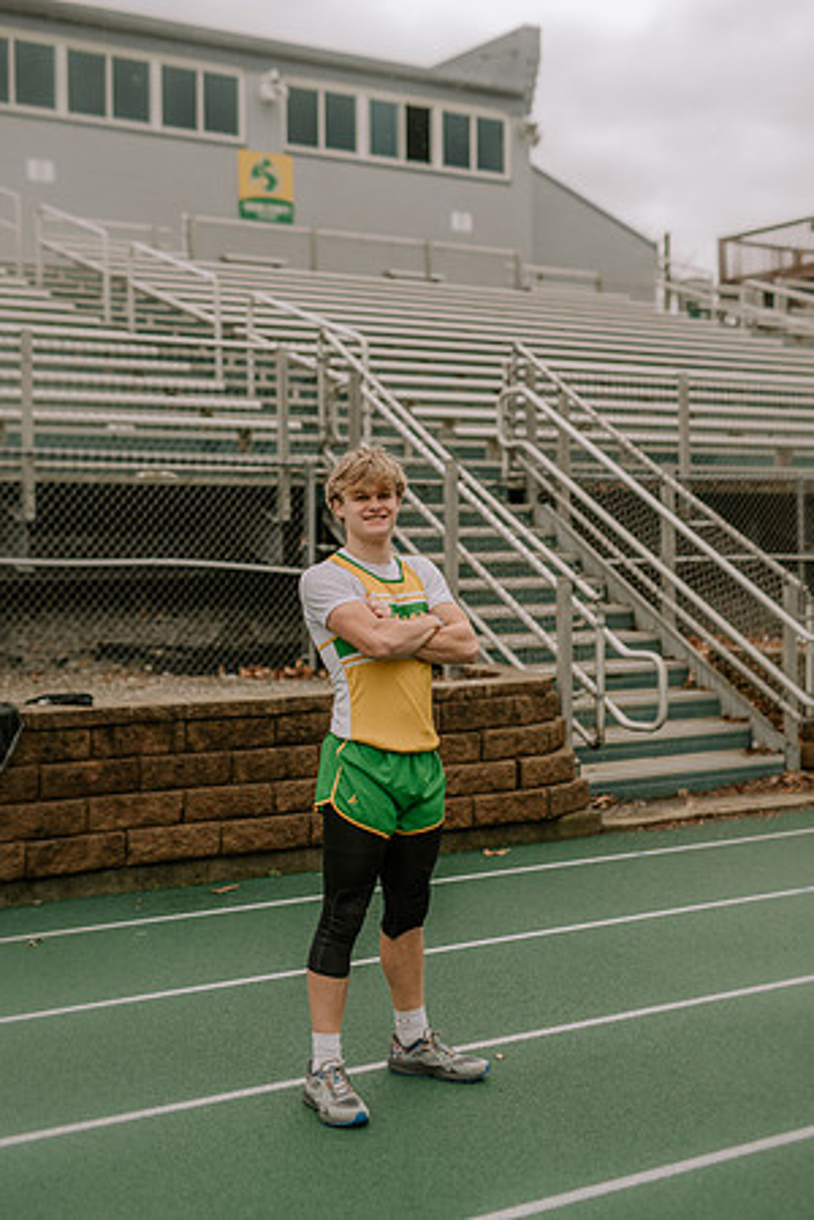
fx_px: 1696
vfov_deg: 39.6
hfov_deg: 27.0
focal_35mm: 50
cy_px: 610
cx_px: 407
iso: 100
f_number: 2
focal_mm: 50
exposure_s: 1/1250
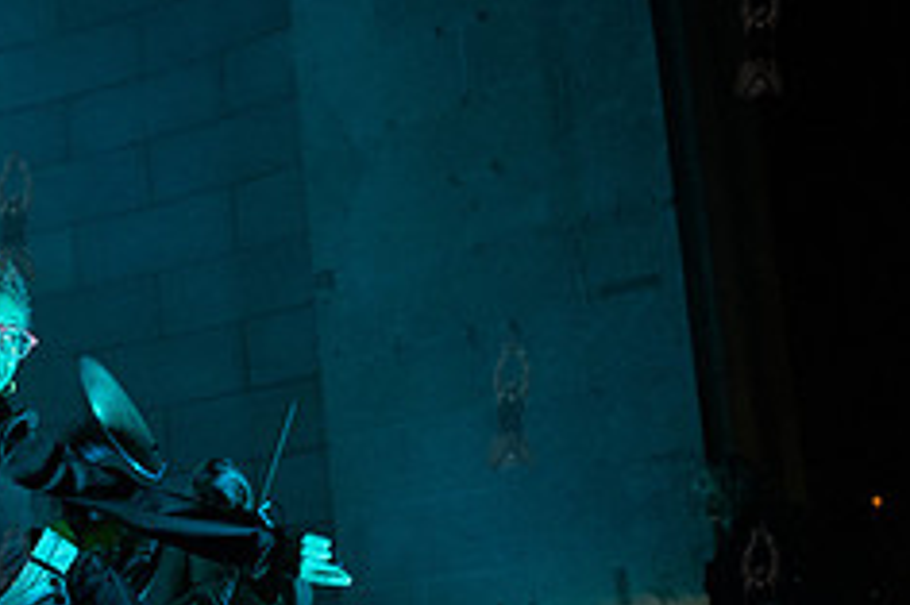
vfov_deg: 22.2
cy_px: 588
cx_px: 12
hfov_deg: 31.5
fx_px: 1490
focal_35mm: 59
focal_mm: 24
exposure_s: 1/320
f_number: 2.8
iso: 8000
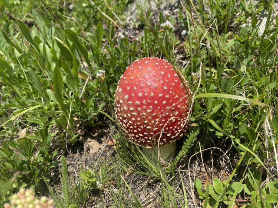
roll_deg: +2.3
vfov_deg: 53.1
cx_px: 139
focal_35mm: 26
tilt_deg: -23.3
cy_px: 104
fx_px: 209
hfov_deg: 67.3
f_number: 1.8
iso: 32
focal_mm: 4.25
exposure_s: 1/1629
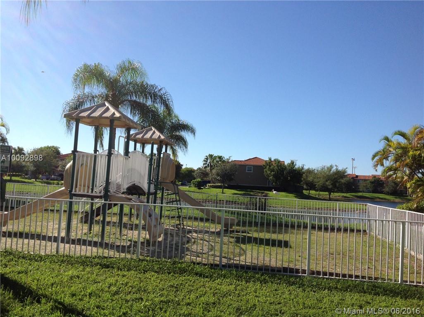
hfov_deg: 52.7
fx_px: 428
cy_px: 158
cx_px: 212
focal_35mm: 35
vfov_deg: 40.6
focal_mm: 4.28
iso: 50
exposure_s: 1/2160
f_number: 2.4
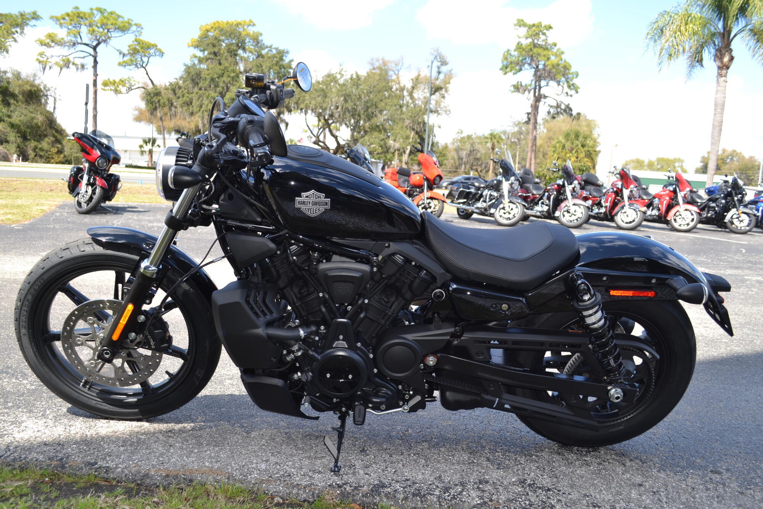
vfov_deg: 40.0
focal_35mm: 33
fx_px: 699
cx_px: 382
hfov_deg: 57.2
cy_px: 254
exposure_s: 1/200
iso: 100
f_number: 5.6
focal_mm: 22
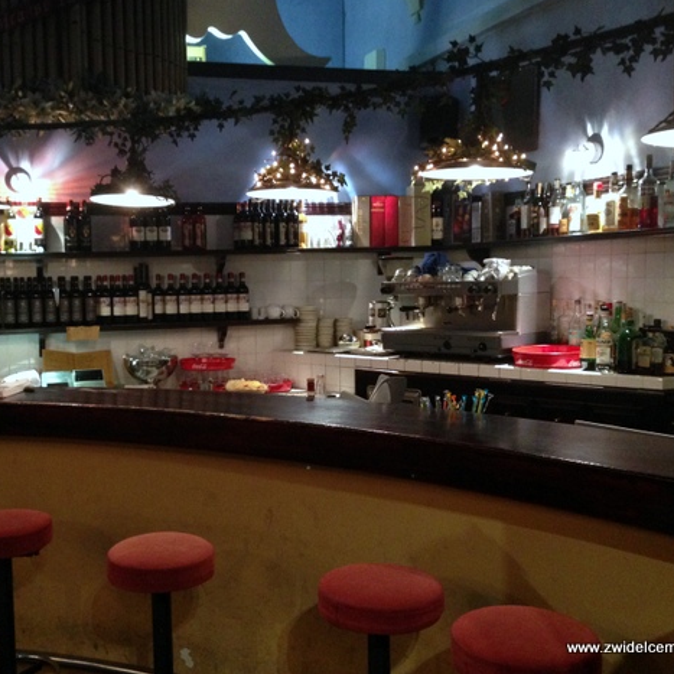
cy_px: 329
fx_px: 881
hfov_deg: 41.6
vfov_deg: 41.9
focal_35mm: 40
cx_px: 257
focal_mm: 4.12
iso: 400
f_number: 2.4
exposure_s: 1/15
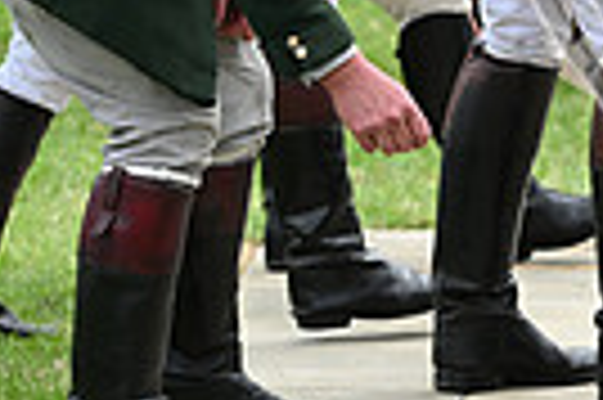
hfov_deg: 4.6
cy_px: -258
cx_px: 904
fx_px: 7394
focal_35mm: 442
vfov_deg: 3.1
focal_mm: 102
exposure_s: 1/1000
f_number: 4
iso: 250
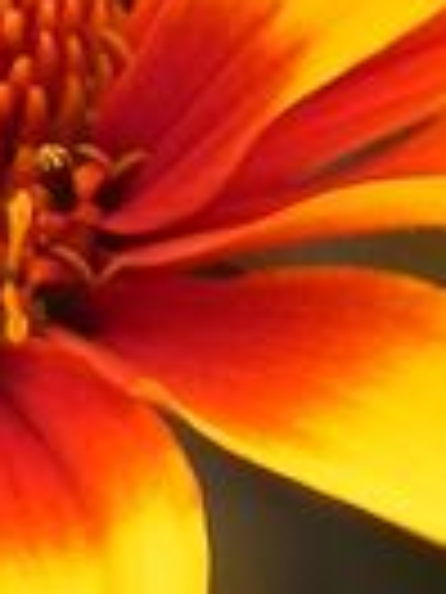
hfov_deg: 1.9
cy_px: -54
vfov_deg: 2.5
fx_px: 13434
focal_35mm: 782
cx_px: -329
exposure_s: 1/320
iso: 160
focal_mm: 23
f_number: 5
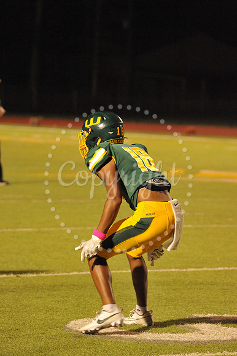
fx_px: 2373
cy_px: 178
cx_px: 118
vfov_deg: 8.6
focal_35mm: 240
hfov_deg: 5.7
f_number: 6.3
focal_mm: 240
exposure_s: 1/200
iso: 6400
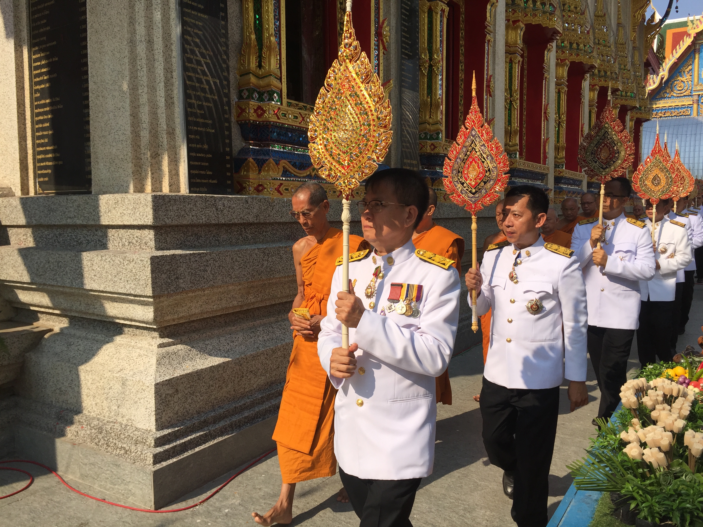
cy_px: 264
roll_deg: -1.6
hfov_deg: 61.7
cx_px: 352
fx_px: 589
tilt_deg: -3.7
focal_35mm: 29
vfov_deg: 48.2
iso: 32
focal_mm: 4.15
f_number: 2.2
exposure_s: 1/1980
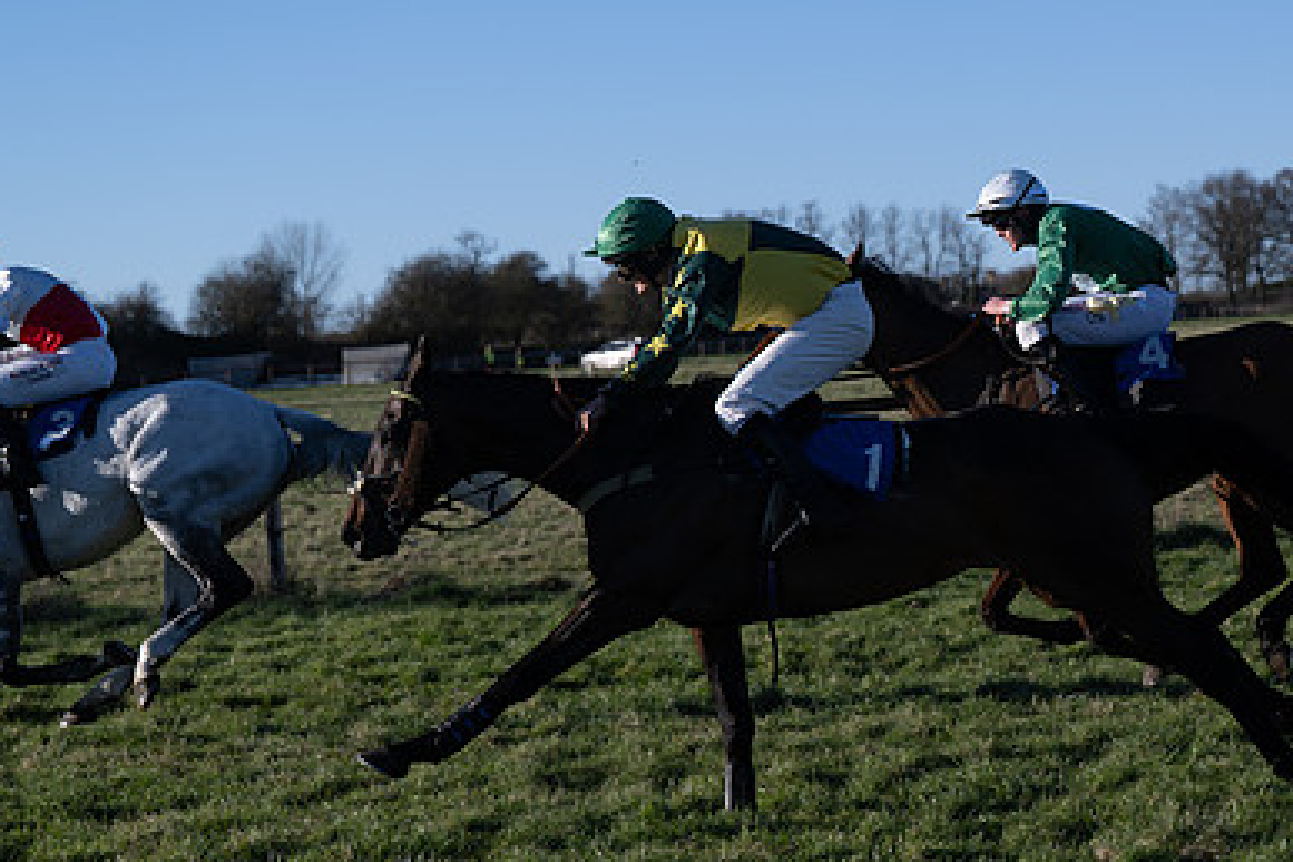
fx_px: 3771
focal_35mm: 105
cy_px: 506
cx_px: 925
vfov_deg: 13.0
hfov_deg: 19.4
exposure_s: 1/2500
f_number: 4
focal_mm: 70
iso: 200
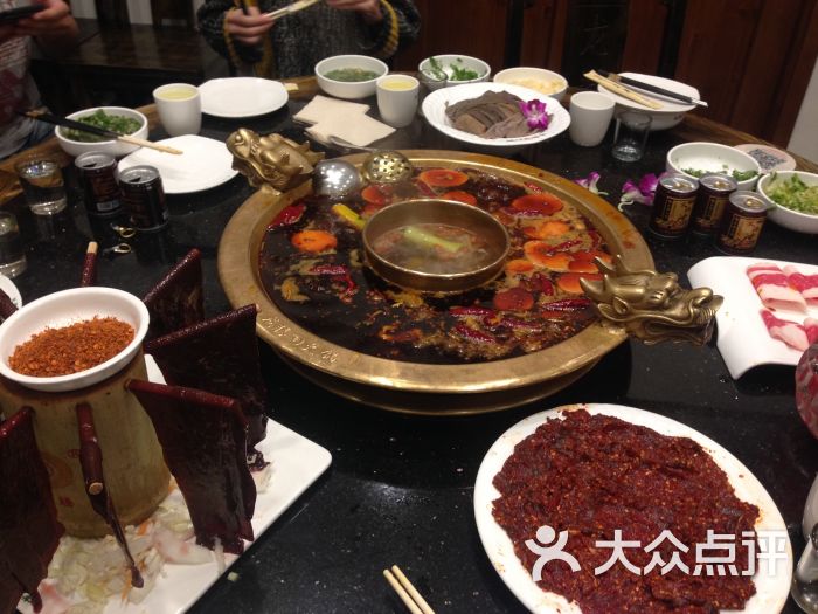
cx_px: 409
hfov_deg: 55.4
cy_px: 307
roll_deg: -1.0
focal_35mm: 33
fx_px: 780
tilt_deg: -37.8
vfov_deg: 42.9
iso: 100
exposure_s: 1/20
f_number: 2.4
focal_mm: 4.12
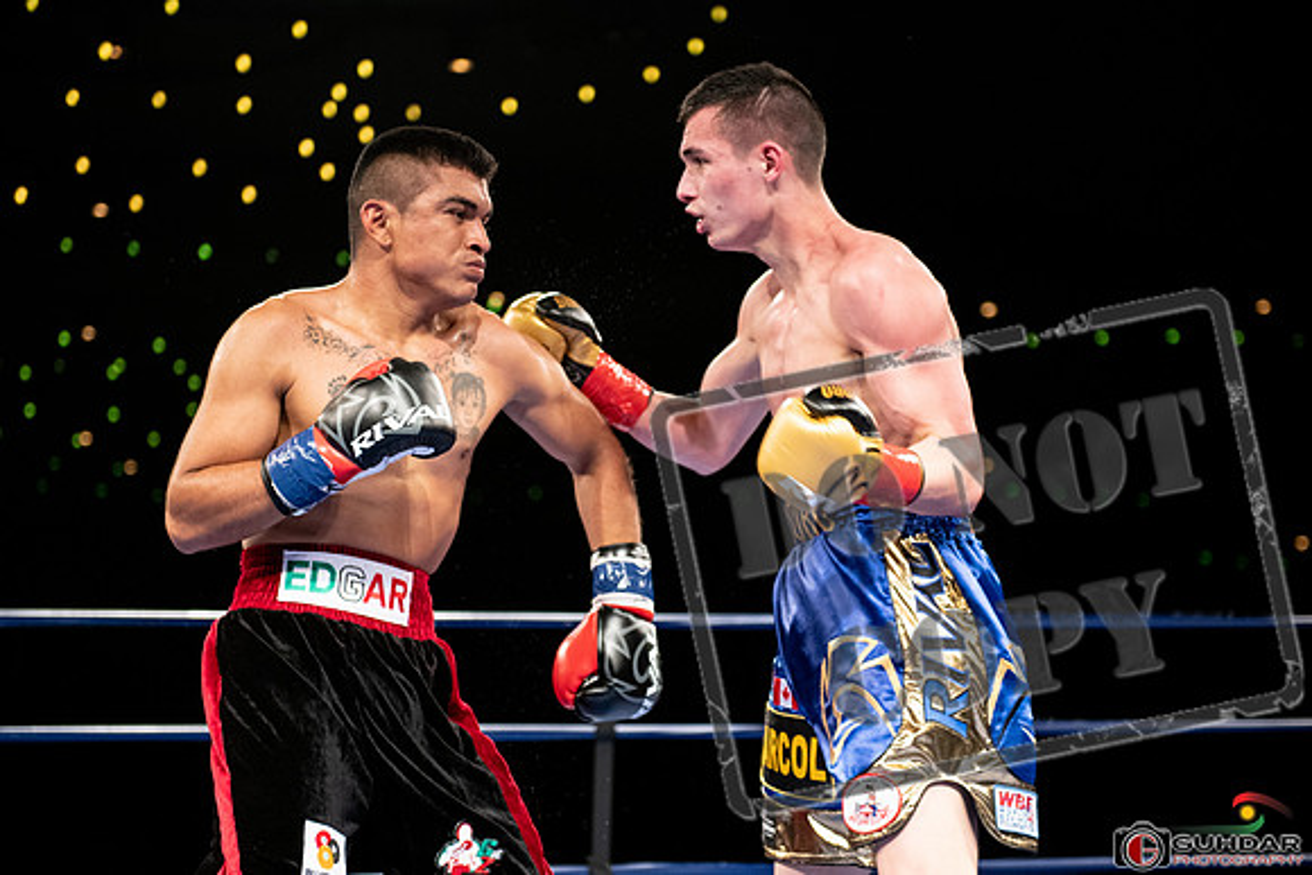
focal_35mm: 74
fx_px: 2704
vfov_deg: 18.4
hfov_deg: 27.3
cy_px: 438
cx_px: 656
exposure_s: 1/1000
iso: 2000
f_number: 2.8
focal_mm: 70
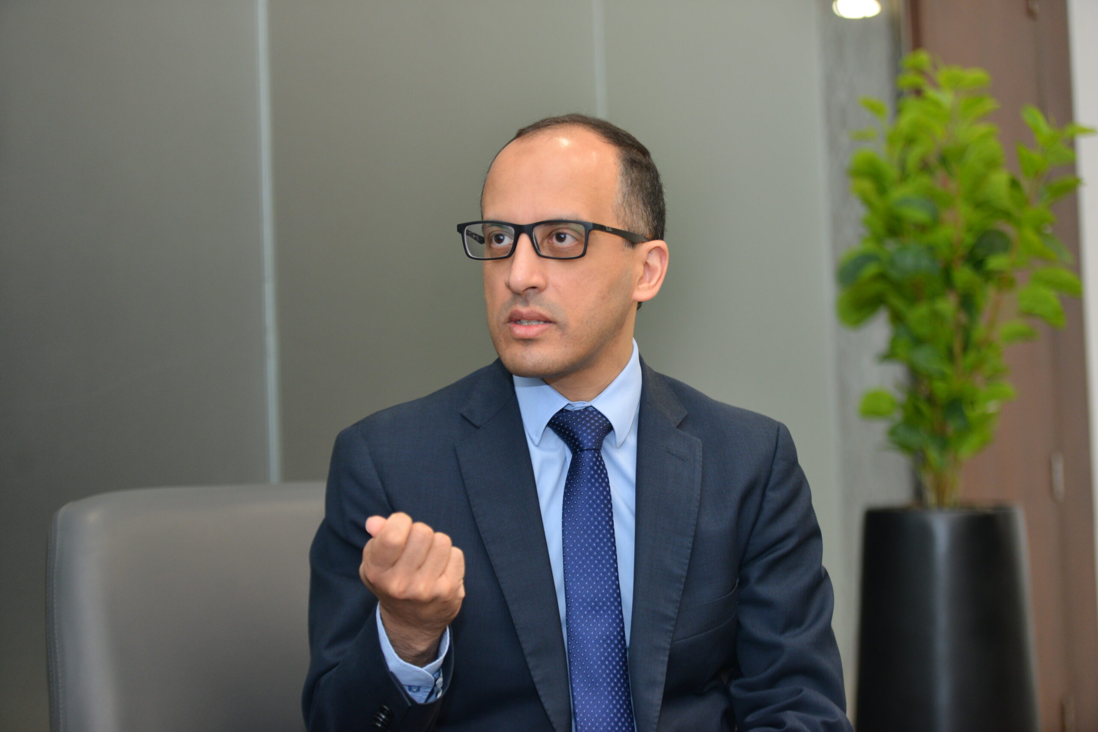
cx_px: 549
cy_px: 366
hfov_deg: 27.0
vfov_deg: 18.2
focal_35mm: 75
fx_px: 2287
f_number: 2.8
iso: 800
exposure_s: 1/200
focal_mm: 75
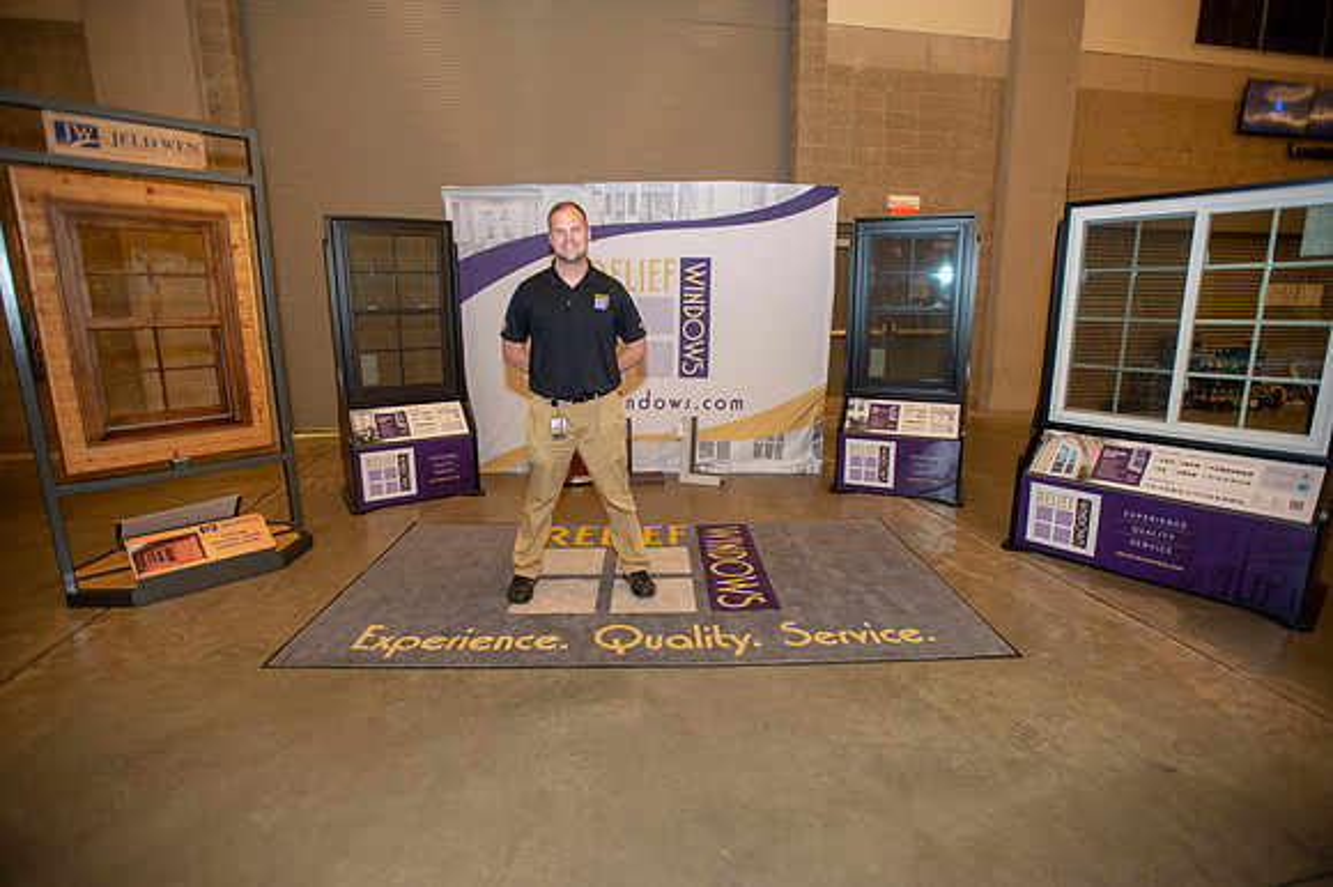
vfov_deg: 70.4
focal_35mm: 17
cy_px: 444
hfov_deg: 93.3
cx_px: 666
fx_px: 629
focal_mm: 17
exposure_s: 1/100
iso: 1600
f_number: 2.8
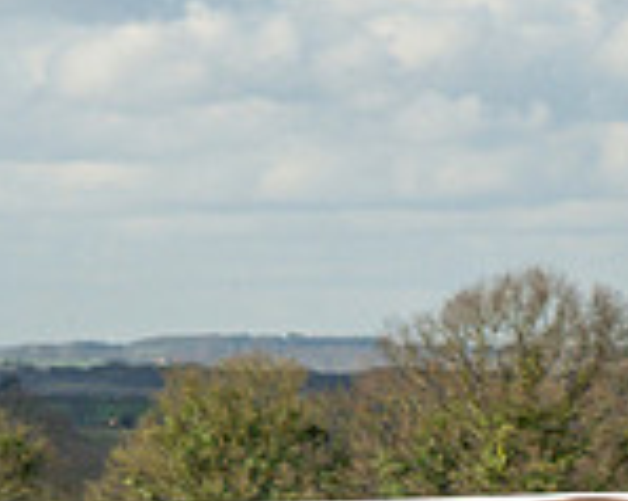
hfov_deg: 3.7
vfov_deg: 2.9
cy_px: 894
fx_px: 9770
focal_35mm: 526
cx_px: 756
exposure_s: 1/1600
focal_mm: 41
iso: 200
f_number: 4
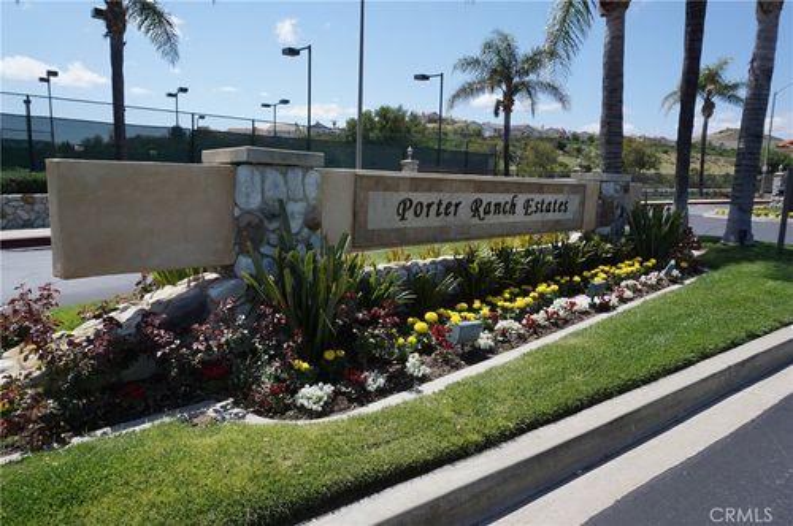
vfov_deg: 53.0
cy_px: 263
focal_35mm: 24
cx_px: 396
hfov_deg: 73.8
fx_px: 528
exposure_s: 1/160
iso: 100
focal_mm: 16
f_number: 9
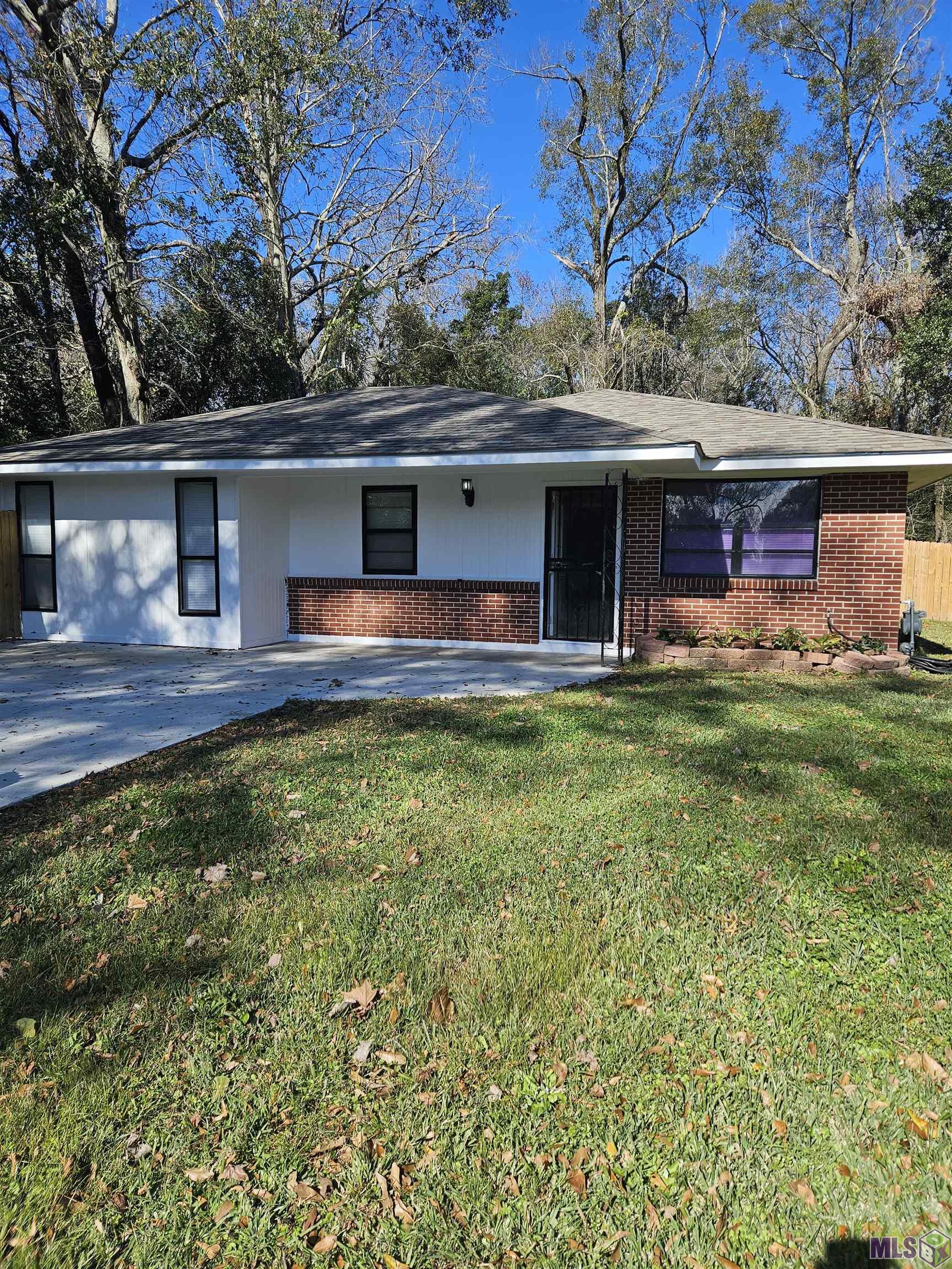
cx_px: 476
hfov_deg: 58.9
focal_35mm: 23
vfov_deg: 73.9
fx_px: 843
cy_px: 634
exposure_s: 1/1258
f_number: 1.8
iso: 25
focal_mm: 5.4
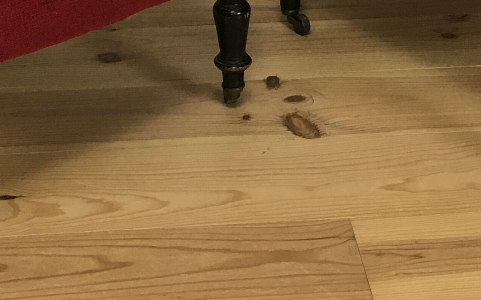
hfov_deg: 21.2
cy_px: -231
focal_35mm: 98
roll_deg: +0.7
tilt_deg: -12.5
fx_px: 1284
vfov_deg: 12.3
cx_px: 233
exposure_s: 1/33
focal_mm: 4.15
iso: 50
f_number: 2.2
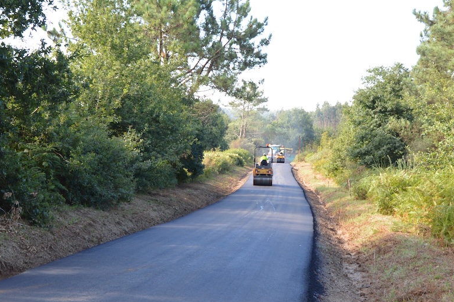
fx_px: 693
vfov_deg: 24.5
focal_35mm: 55
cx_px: 196
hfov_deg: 36.2
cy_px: 183
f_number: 4
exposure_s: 1/125
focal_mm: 18
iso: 180
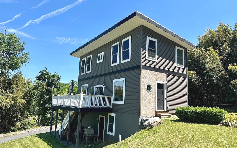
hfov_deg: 70.4
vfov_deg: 47.6
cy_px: 79
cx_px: 121
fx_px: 168
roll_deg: -2.8
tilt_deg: +8.0
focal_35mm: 26
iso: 80
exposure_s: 1/2525
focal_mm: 6.86
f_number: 1.78
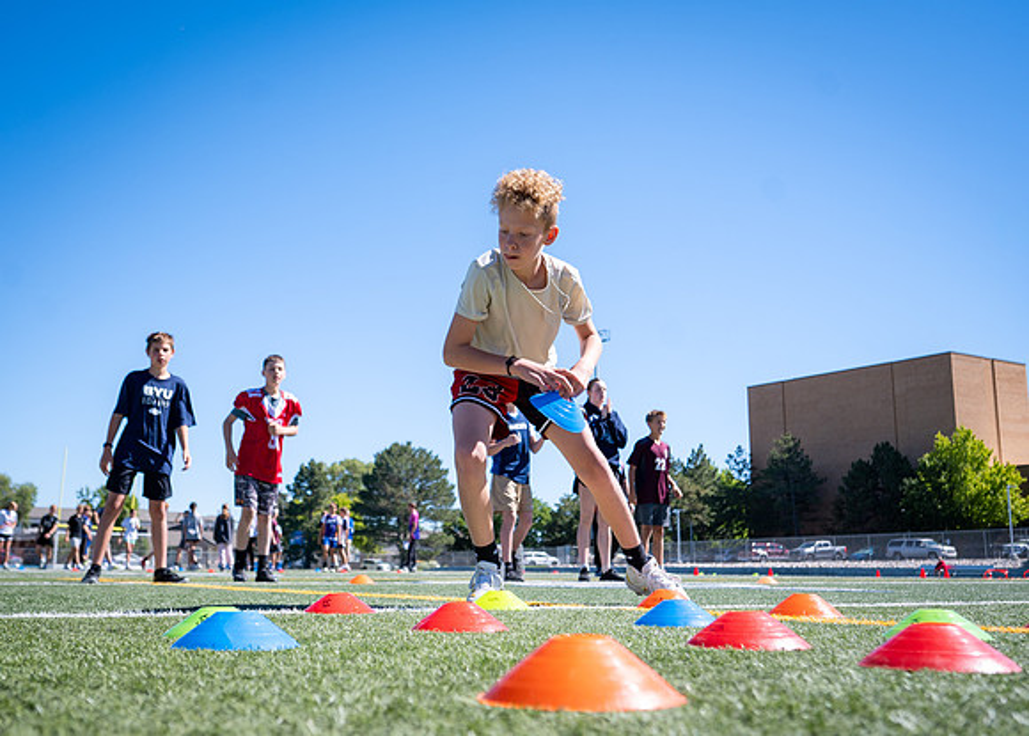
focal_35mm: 39
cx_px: 484
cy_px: 319
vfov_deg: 35.4
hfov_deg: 48.2
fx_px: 1151
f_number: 4
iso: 100
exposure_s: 1/640
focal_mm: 30
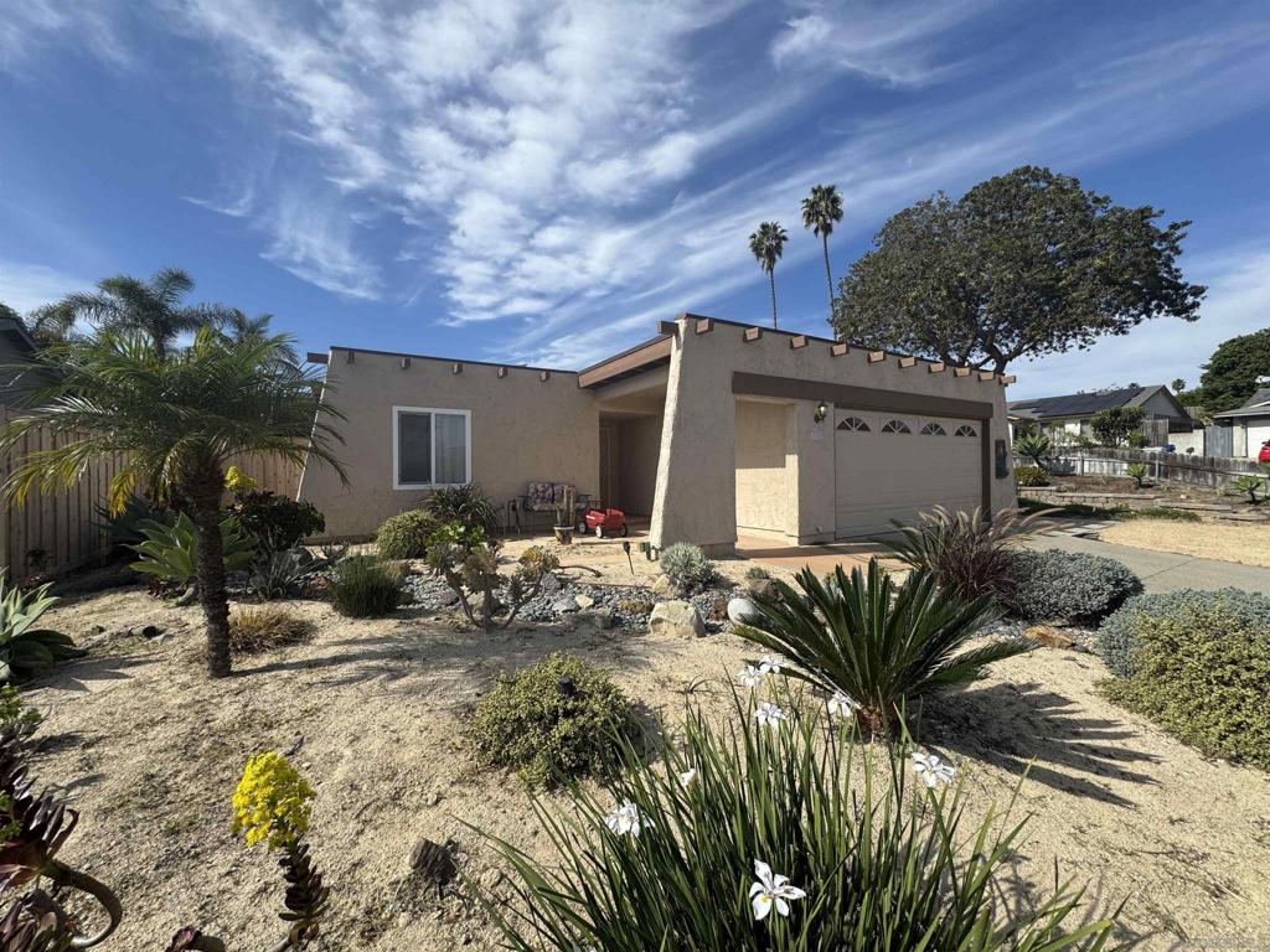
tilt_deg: -0.5
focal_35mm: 14
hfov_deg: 102.1
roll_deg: +0.0
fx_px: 514
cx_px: 635
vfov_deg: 85.7
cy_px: 476
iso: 50
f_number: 2.2
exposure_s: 1/1567
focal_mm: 2.22
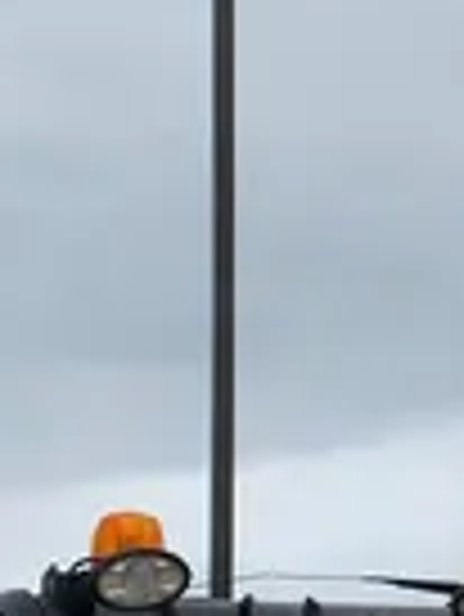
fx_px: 2480
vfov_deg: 14.1
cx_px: 716
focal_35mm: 139
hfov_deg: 10.3
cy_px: 438
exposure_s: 1/5405
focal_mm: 4.25
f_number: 1.8
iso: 25
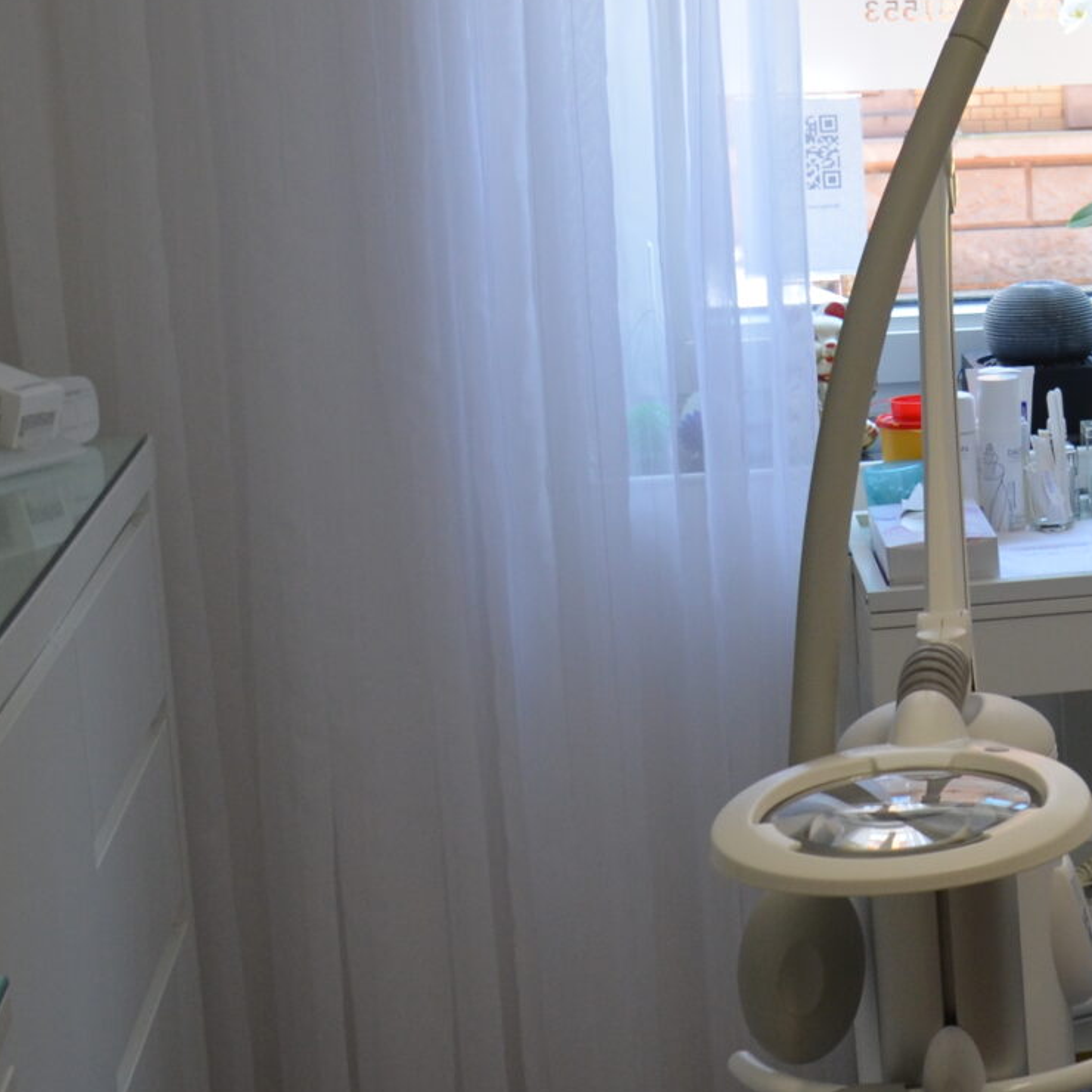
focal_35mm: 92
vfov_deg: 18.7
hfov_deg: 16.5
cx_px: 1812
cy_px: 345
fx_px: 3300
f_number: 5.6
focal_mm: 21
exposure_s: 1/60
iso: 450
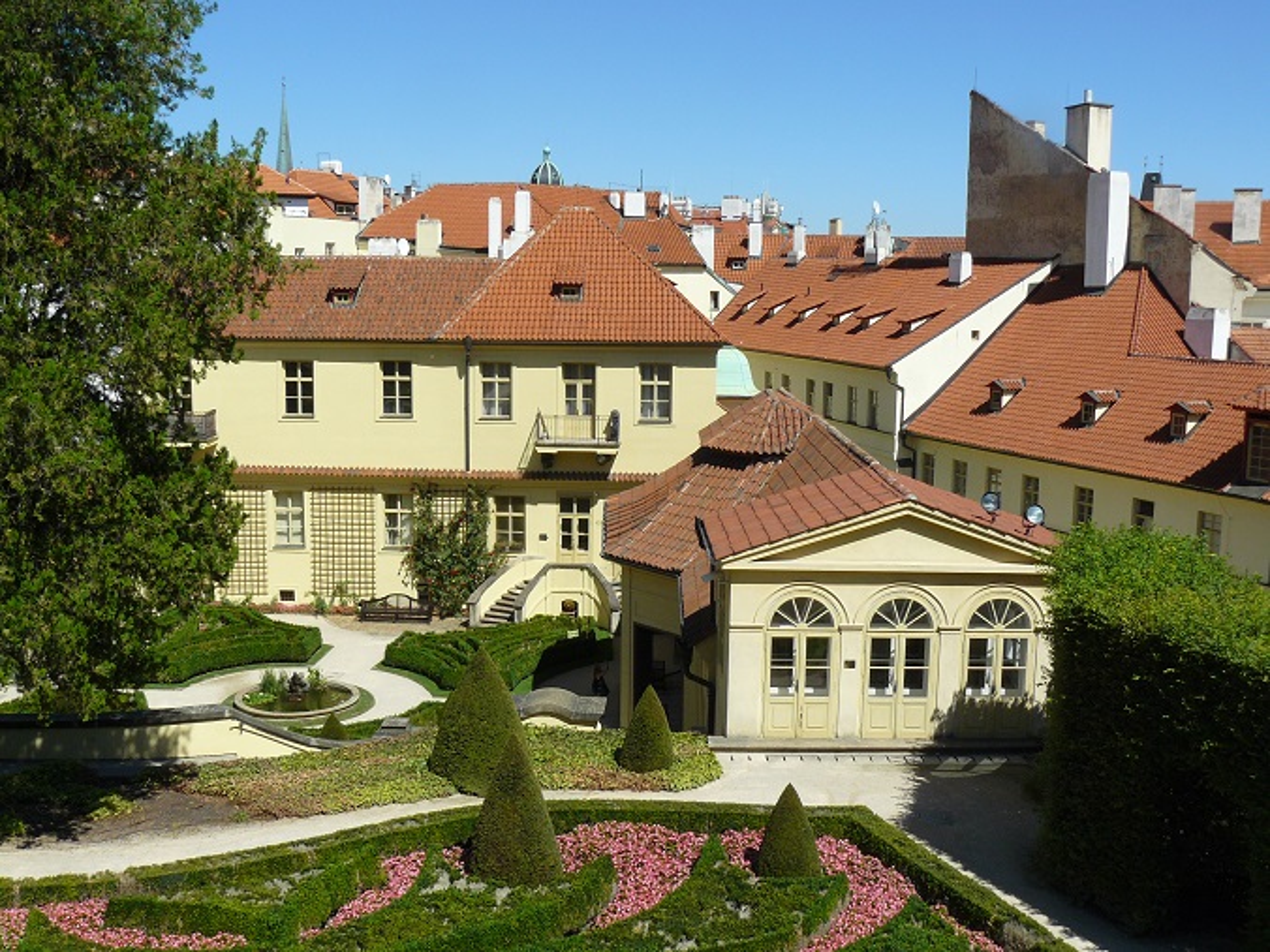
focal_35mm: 36
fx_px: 1321
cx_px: 635
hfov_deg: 51.4
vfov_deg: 39.7
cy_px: 476
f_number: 5.6
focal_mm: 6
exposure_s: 1/500
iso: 100
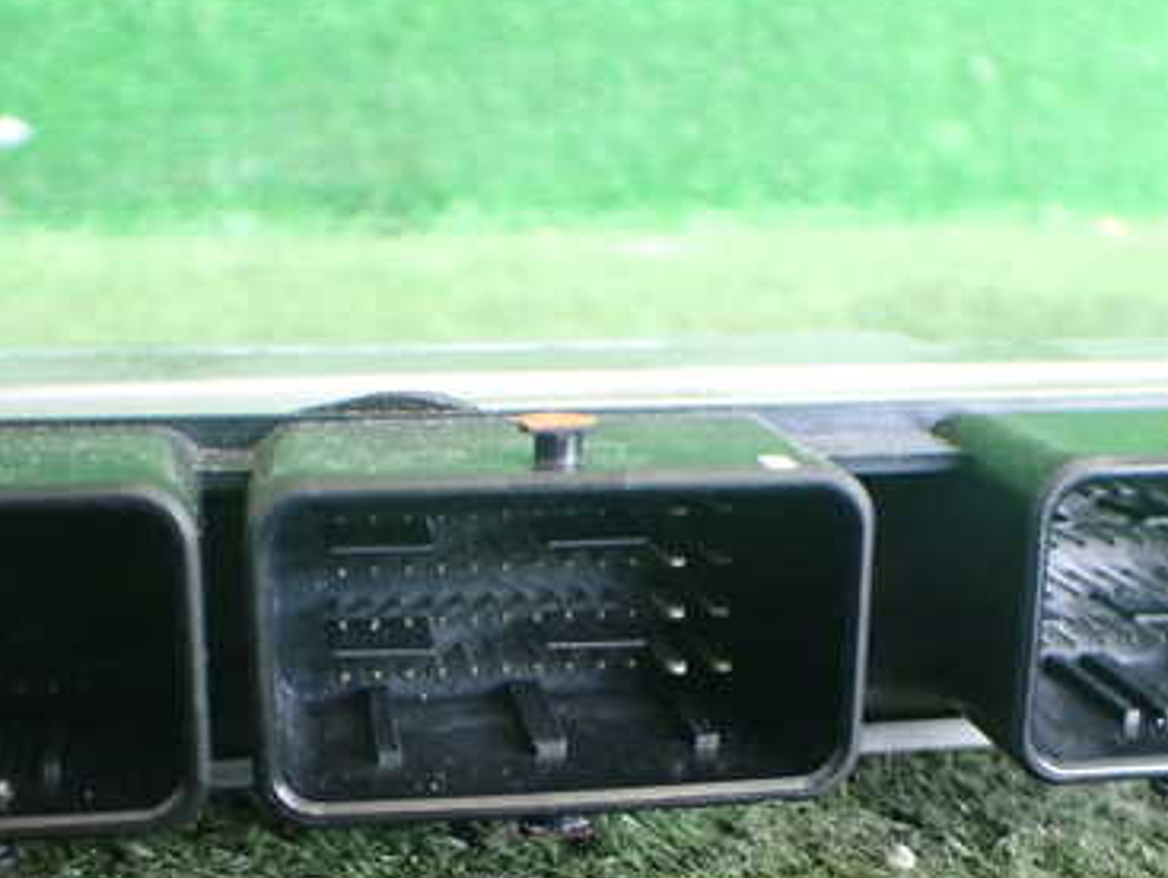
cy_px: 595
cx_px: 541
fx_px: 1655
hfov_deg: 38.9
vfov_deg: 29.5
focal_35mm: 49
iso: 800
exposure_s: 1/125
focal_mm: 5.4
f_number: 2.3
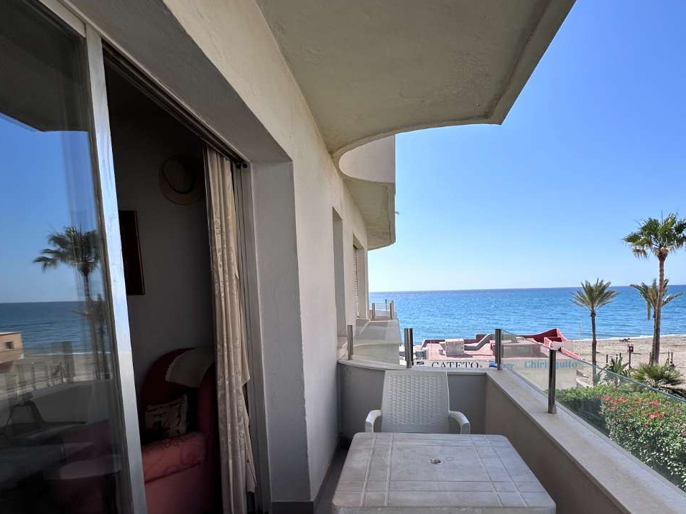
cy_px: 338
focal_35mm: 22
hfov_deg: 75.6
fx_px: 436
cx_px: 409
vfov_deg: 59.8
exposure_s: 1/1984
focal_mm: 2.22
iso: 50
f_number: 2.2
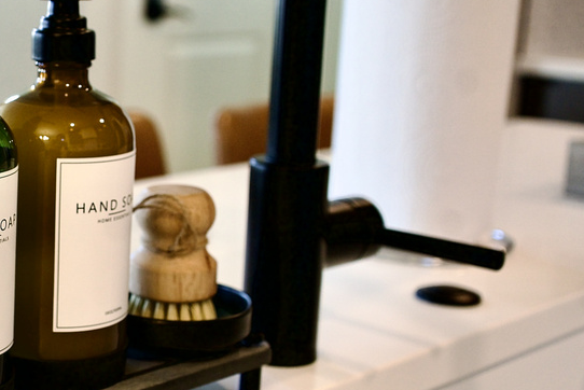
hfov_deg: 26.5
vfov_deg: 18.7
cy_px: 217
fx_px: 1185
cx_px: 25
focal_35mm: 73
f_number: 4
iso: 1000
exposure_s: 1/160
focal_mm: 33
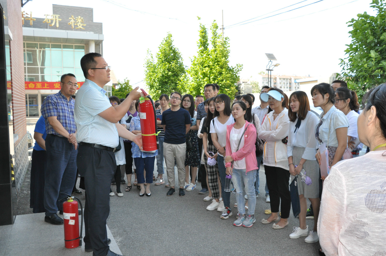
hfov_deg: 59.6
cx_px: 193
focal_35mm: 32
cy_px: 128
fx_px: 337
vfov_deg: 41.6
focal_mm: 21
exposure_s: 1/200
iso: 500
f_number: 8
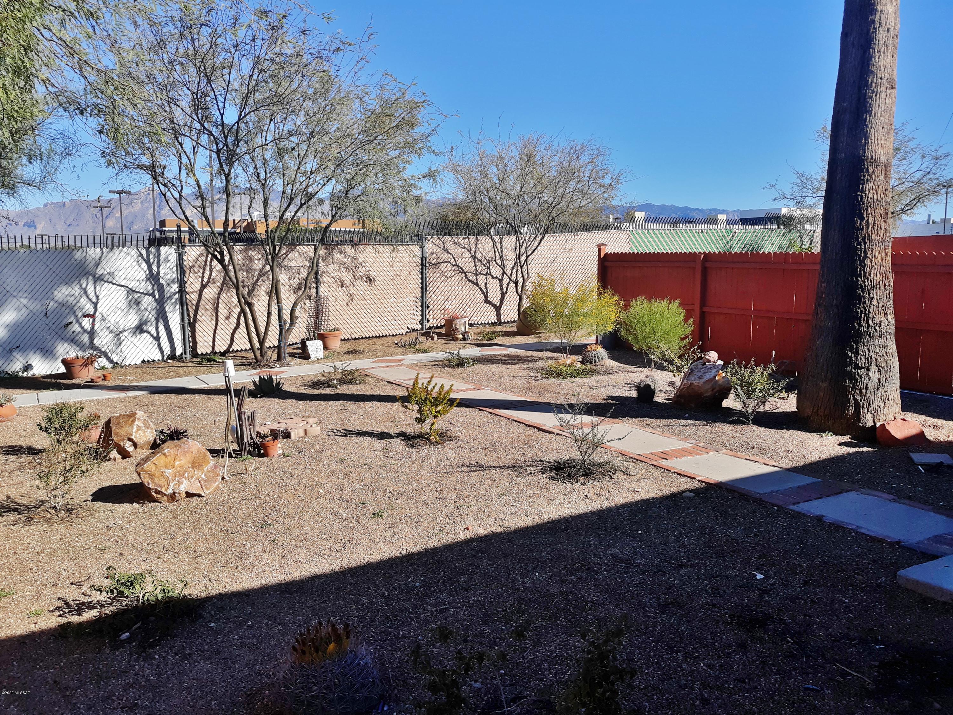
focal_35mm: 28
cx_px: 476
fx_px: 771
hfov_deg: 63.4
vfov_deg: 49.7
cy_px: 358
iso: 40
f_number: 1.7
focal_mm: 3.7
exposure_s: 1/1745
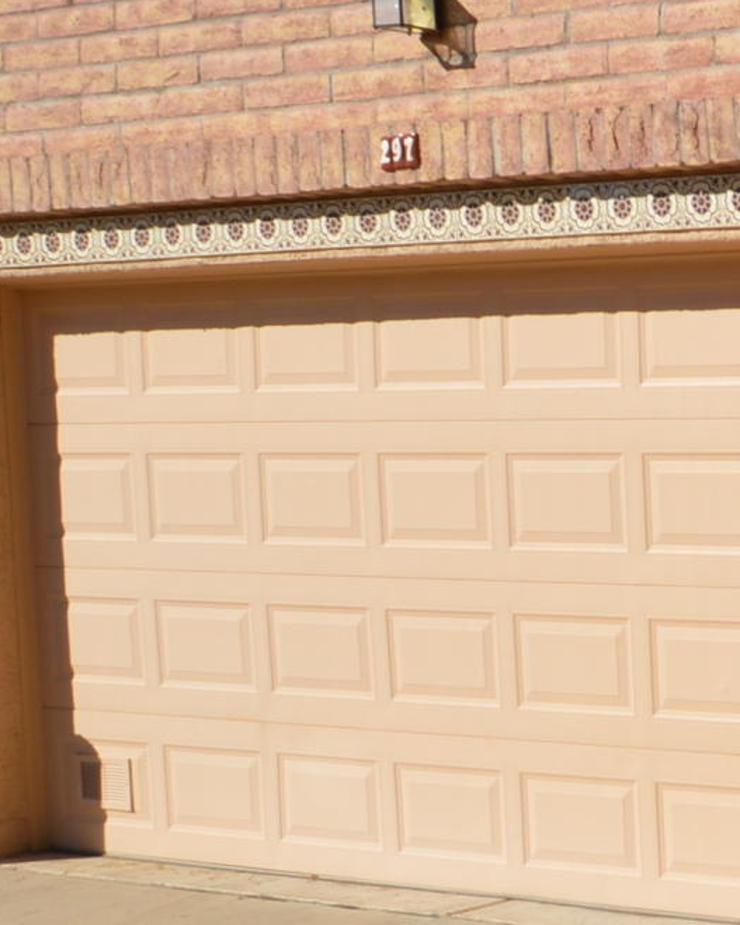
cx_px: 1658
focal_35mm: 64
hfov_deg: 15.8
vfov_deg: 29.5
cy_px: 573
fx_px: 1752
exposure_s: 1/200
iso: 100
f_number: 9
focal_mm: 10
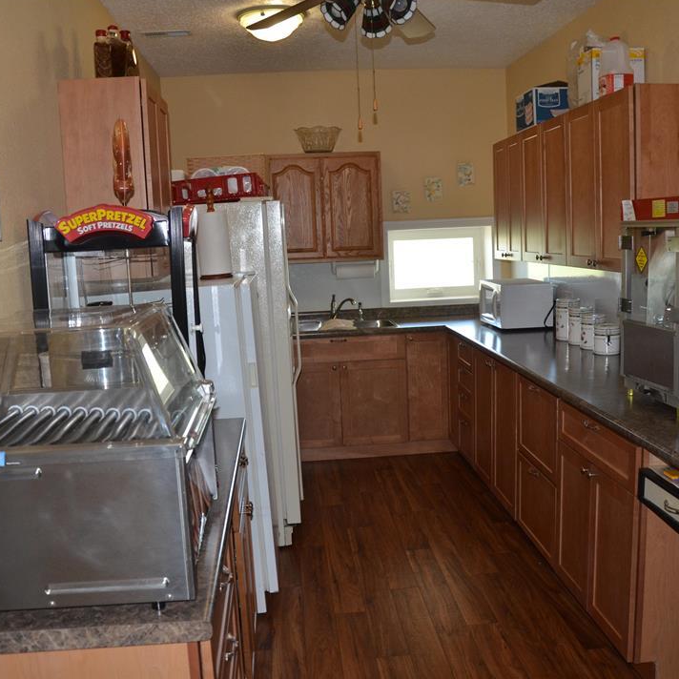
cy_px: 336
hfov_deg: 47.1
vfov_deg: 47.2
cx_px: 374
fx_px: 777
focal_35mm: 35
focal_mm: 18
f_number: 3.5
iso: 800
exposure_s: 1/60
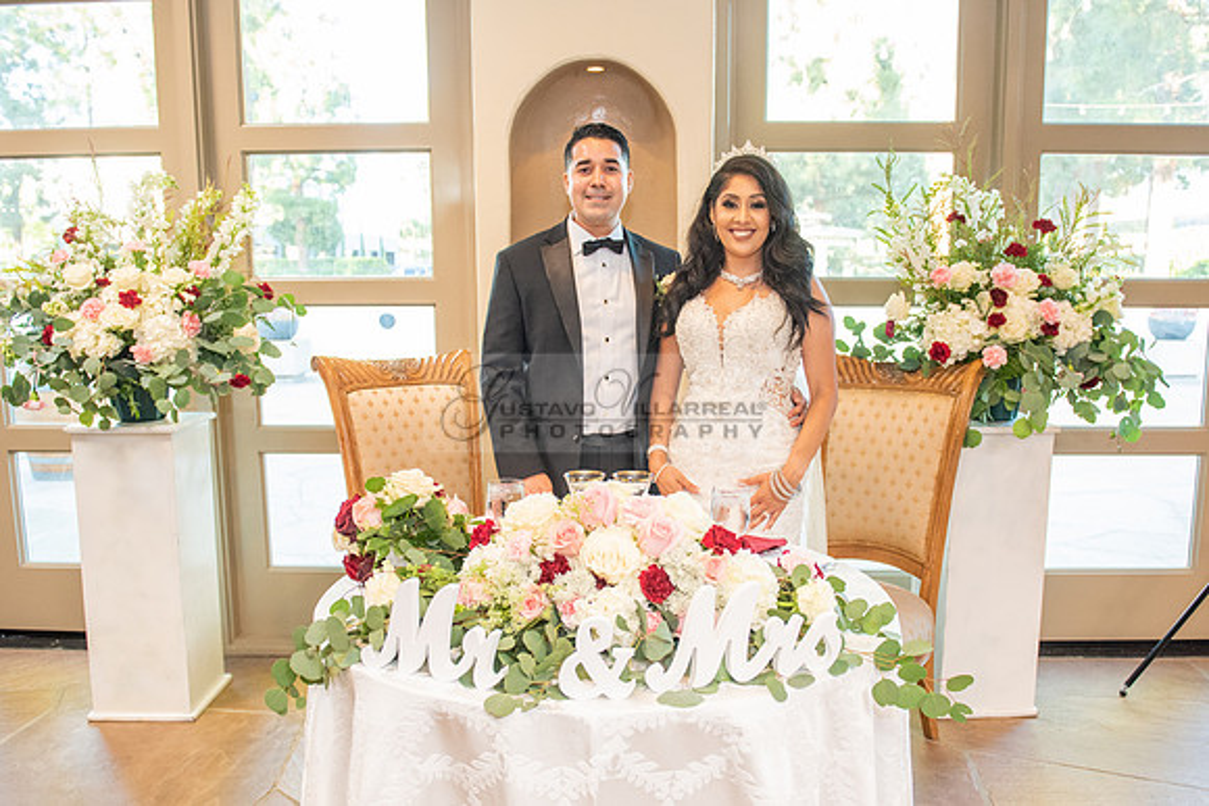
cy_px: 425
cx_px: 625
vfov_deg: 44.3
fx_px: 990
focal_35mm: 29
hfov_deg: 62.8
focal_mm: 24
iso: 1600
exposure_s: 1/125
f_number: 3.5
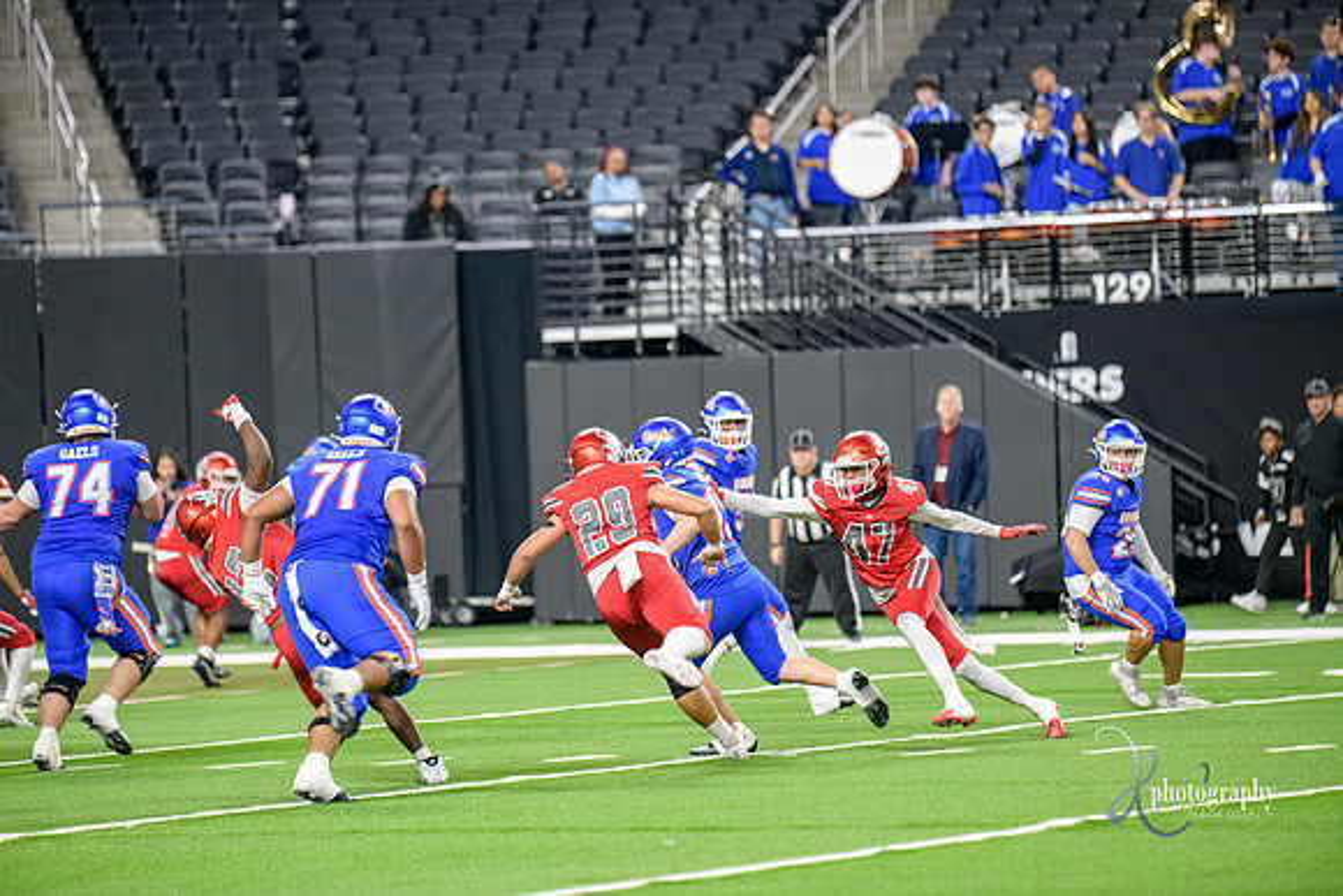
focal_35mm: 220
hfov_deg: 9.4
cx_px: 672
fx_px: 8209
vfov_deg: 6.2
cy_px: 448
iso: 1000
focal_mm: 220
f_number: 2.8
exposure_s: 1/400
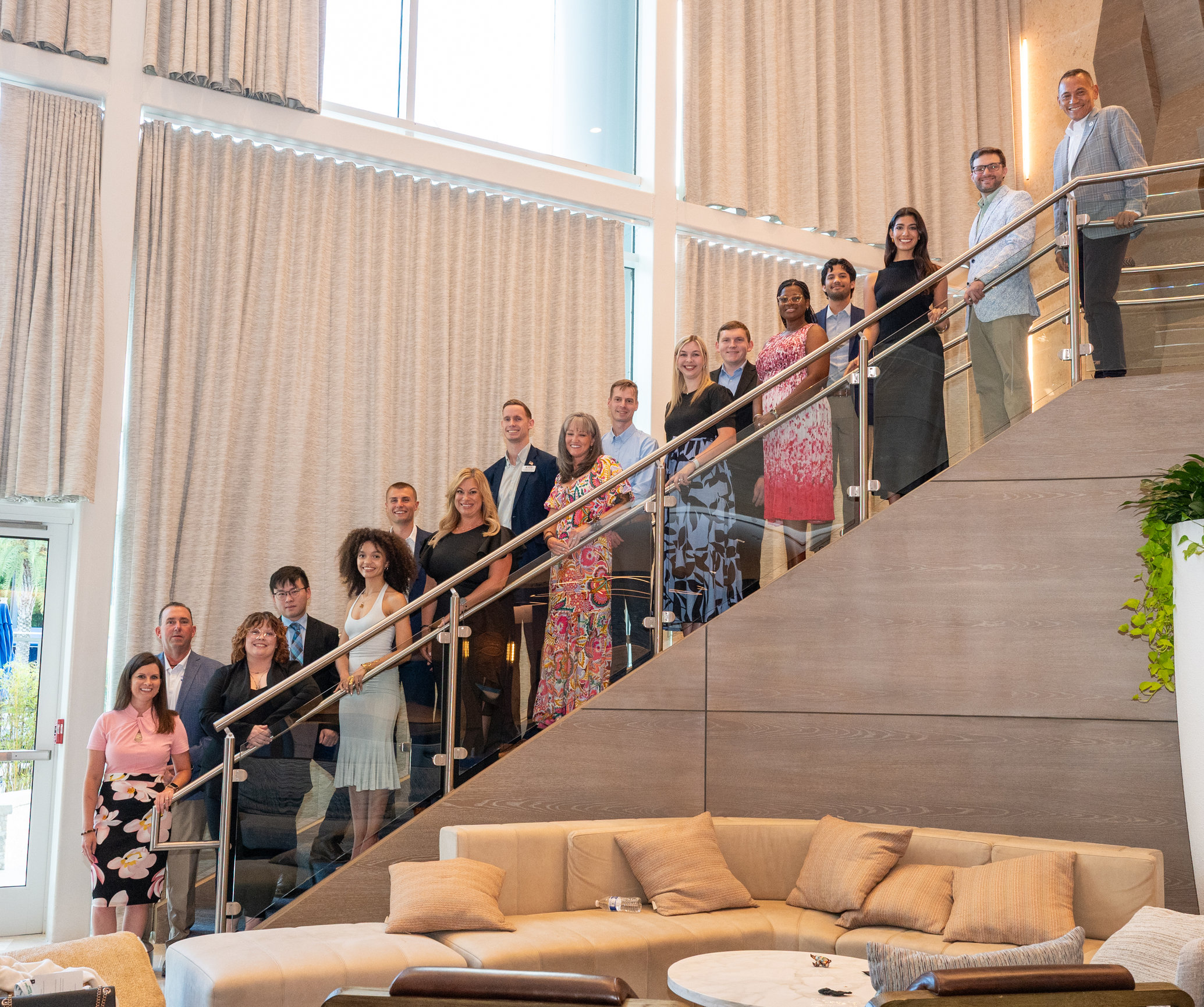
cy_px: 534
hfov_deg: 51.0
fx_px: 1262
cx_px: 592
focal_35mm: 35
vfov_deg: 43.5
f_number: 6.3
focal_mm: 24
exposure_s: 1/80
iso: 1400
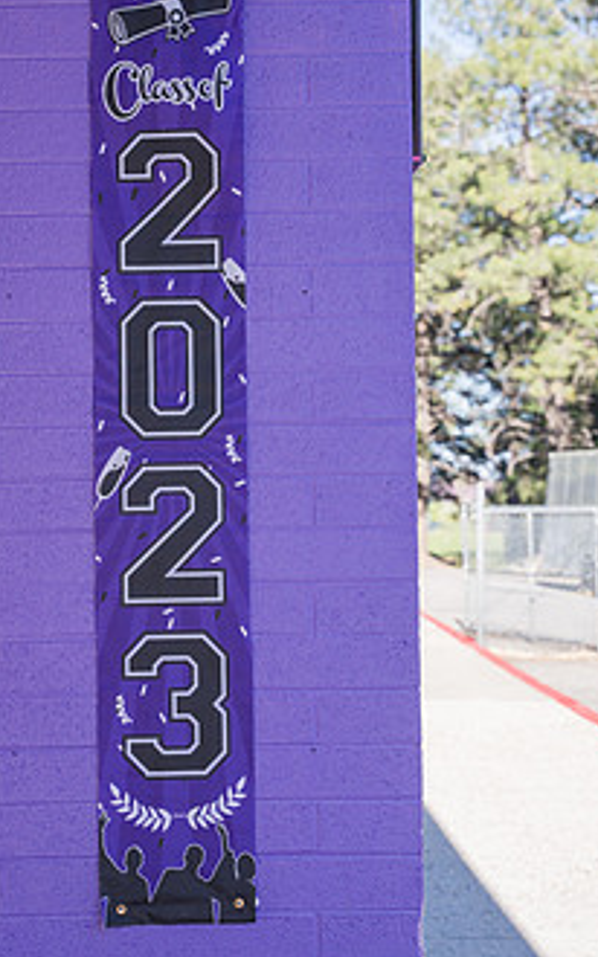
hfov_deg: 17.3
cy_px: 432
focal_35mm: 75
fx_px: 1957
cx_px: 194
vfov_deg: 27.5
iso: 250
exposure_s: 1/640
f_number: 4
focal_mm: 53.9
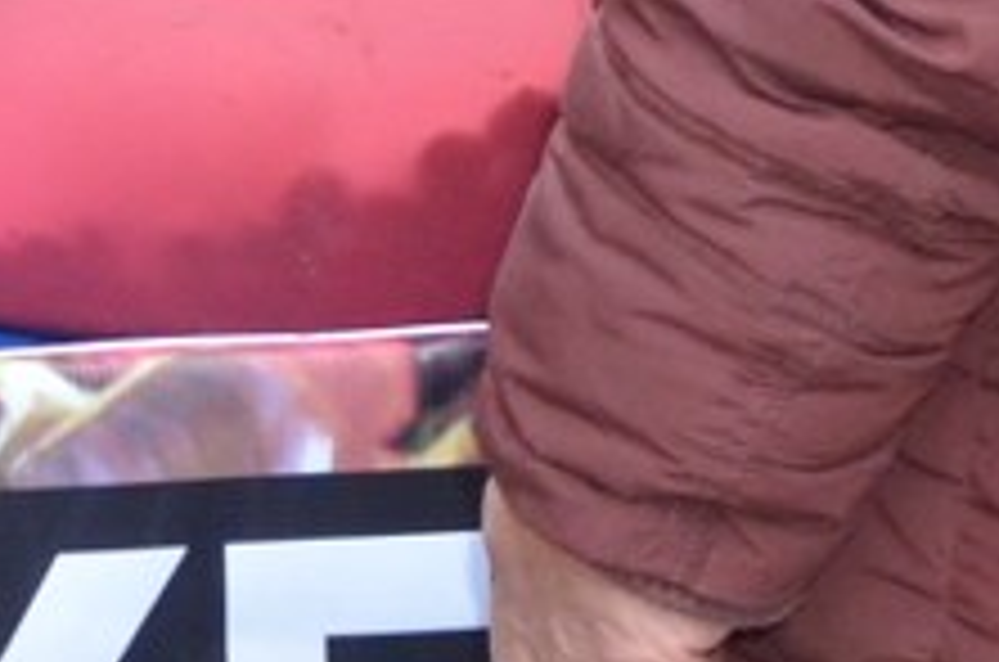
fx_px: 5400
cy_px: -1536
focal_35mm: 195
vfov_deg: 6.3
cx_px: -1485
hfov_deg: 9.3
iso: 800
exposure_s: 1/250
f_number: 7.1
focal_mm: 18
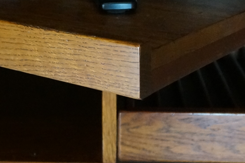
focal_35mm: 93
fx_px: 630
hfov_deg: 22.0
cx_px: 94
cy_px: 62
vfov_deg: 14.7
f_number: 4
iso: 3200
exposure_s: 1/40
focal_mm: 19
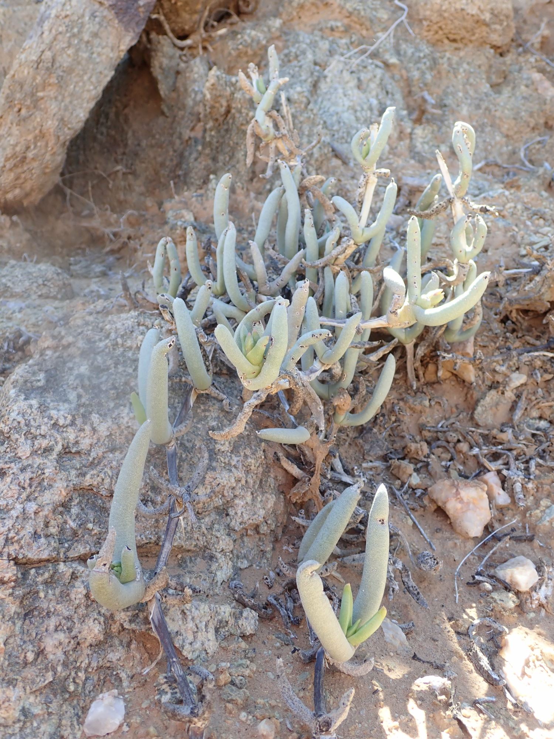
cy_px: 370
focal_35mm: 30
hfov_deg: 46.8
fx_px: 640
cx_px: 277
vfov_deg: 60.0
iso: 100
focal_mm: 5.5
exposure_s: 1/100
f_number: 3.2
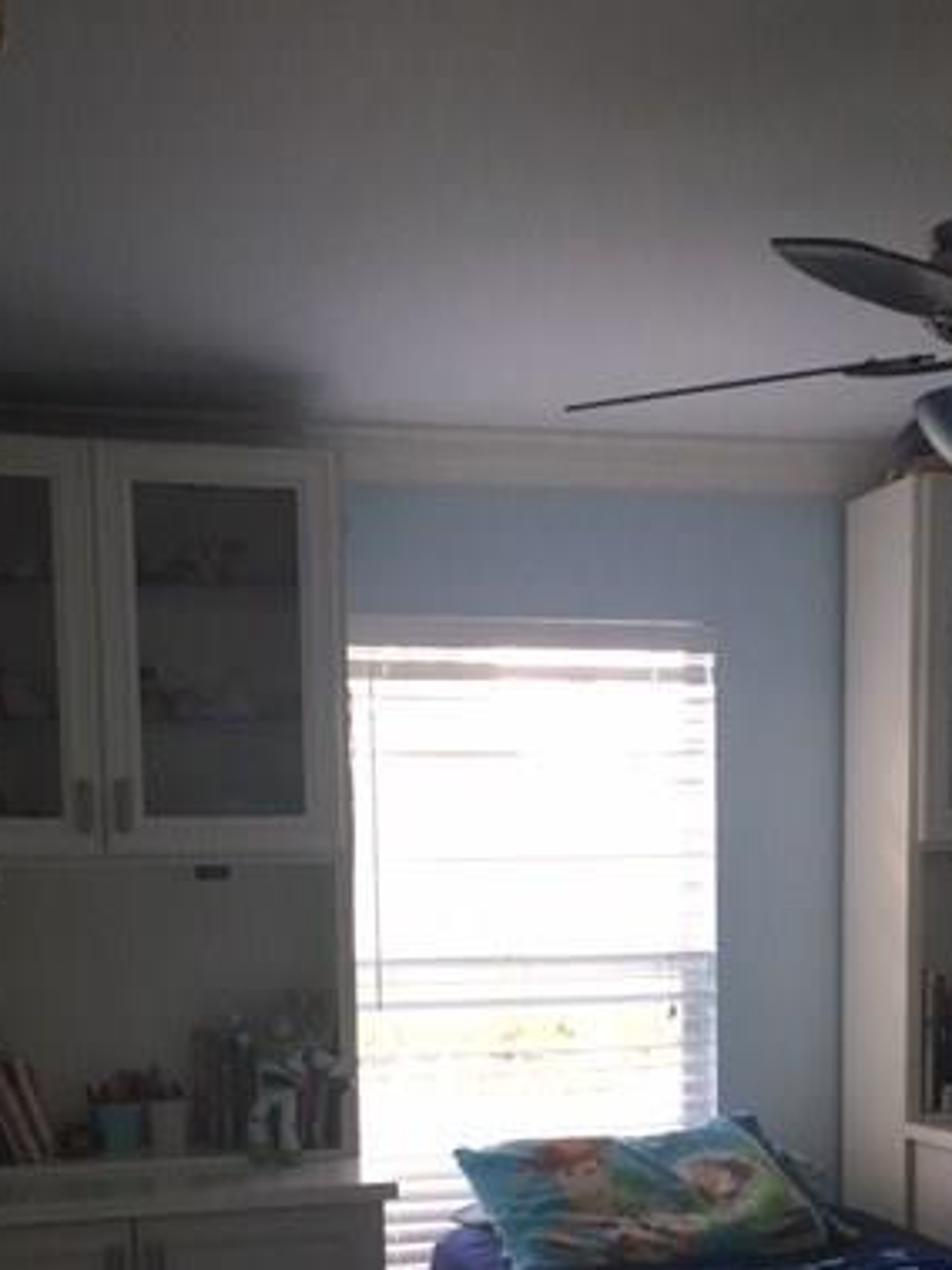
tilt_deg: -3.7
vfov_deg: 37.1
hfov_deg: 29.7
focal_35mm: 49
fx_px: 1798
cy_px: 1069
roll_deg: +1.4
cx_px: 463
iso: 80
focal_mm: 4.15
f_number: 2.2
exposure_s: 1/30
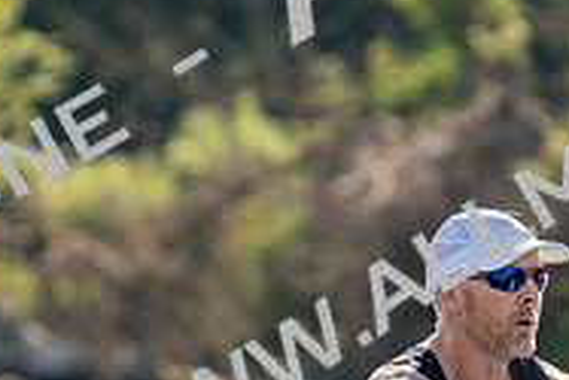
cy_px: 491
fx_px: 15596
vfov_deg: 1.4
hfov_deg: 2.1
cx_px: 447
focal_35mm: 986
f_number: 6.3
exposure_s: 1/1600
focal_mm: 318
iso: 200
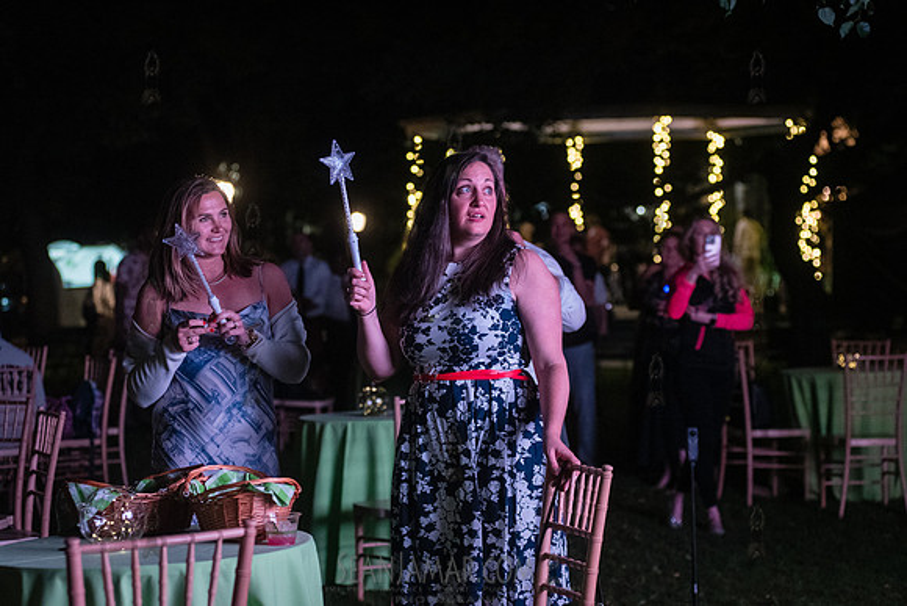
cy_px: 303
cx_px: 454
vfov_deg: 17.1
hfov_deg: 25.4
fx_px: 2016
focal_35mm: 80
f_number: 3.5
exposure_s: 1/320
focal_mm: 80
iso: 8000
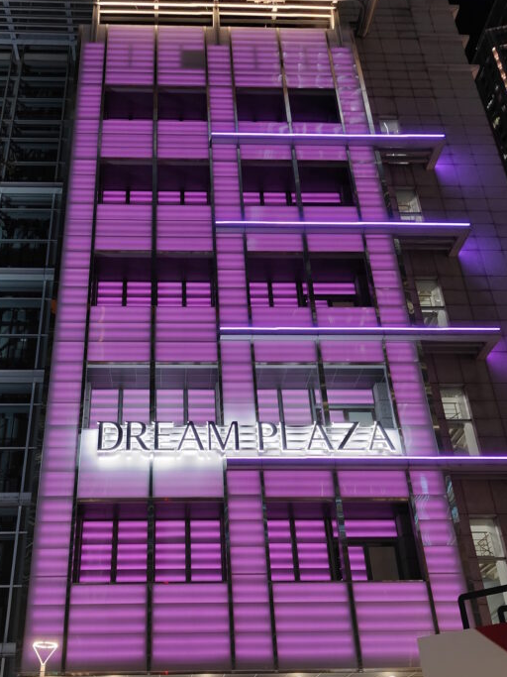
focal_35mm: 36
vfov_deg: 51.2
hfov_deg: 39.5
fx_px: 703
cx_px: 200
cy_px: 382
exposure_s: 1/49
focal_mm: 5.59
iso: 640
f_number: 1.8
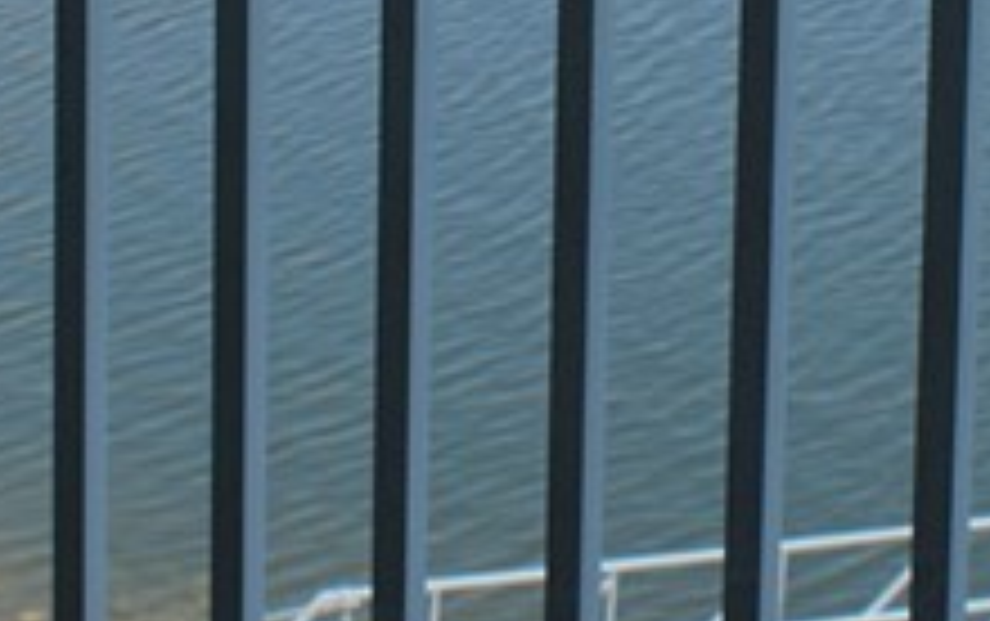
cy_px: -842
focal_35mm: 181
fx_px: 4889
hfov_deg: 11.6
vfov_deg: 6.9
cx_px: 612
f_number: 7.1
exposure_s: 1/160
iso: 100
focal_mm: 24
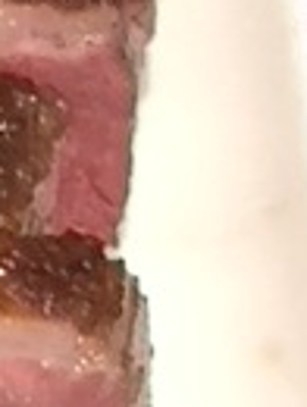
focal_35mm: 220
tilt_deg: -56.0
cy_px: 235
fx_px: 2593
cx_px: -836
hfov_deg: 5.9
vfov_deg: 9.0
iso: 100
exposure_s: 1/4
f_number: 1.8
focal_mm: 4
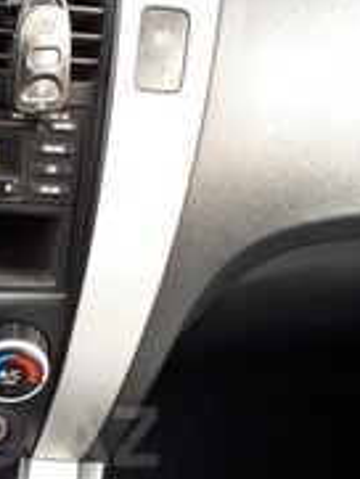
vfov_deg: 25.4
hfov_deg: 19.0
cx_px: -45
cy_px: 437
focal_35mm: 74
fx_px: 1025
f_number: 1.9
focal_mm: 3.6
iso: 125
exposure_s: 1/33
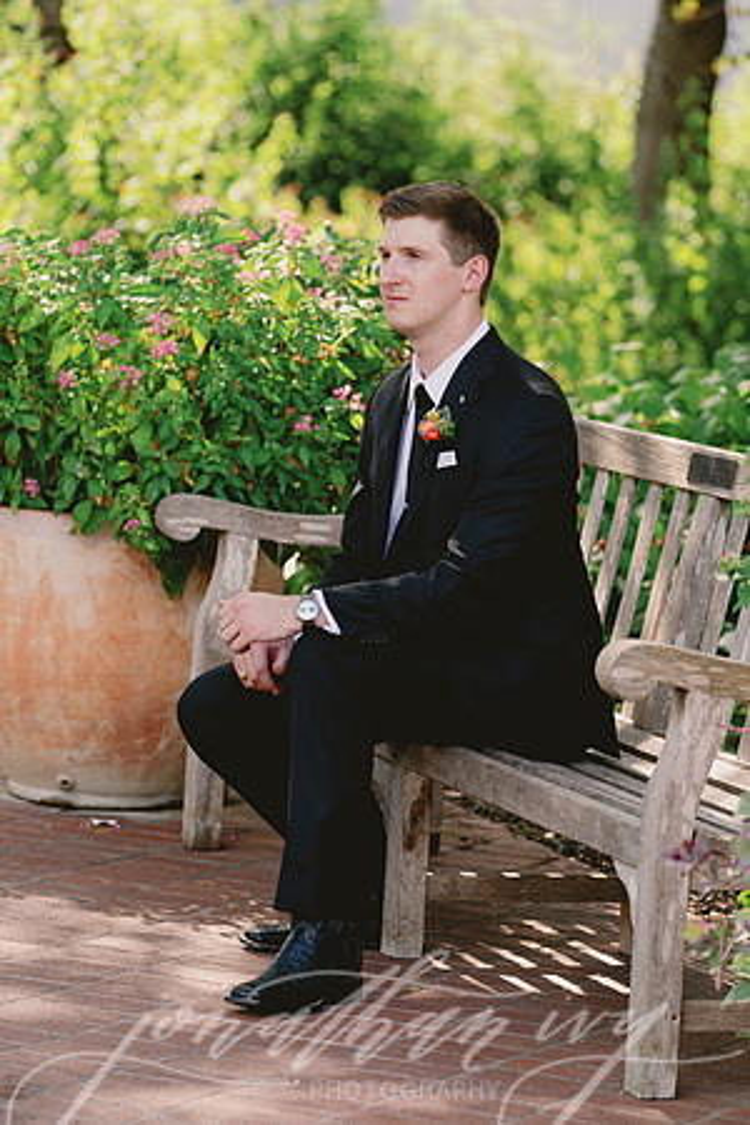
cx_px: 375
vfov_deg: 12.7
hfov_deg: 8.5
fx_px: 5062
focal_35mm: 162
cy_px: 562
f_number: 4.5
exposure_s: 1/400
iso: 400
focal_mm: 162
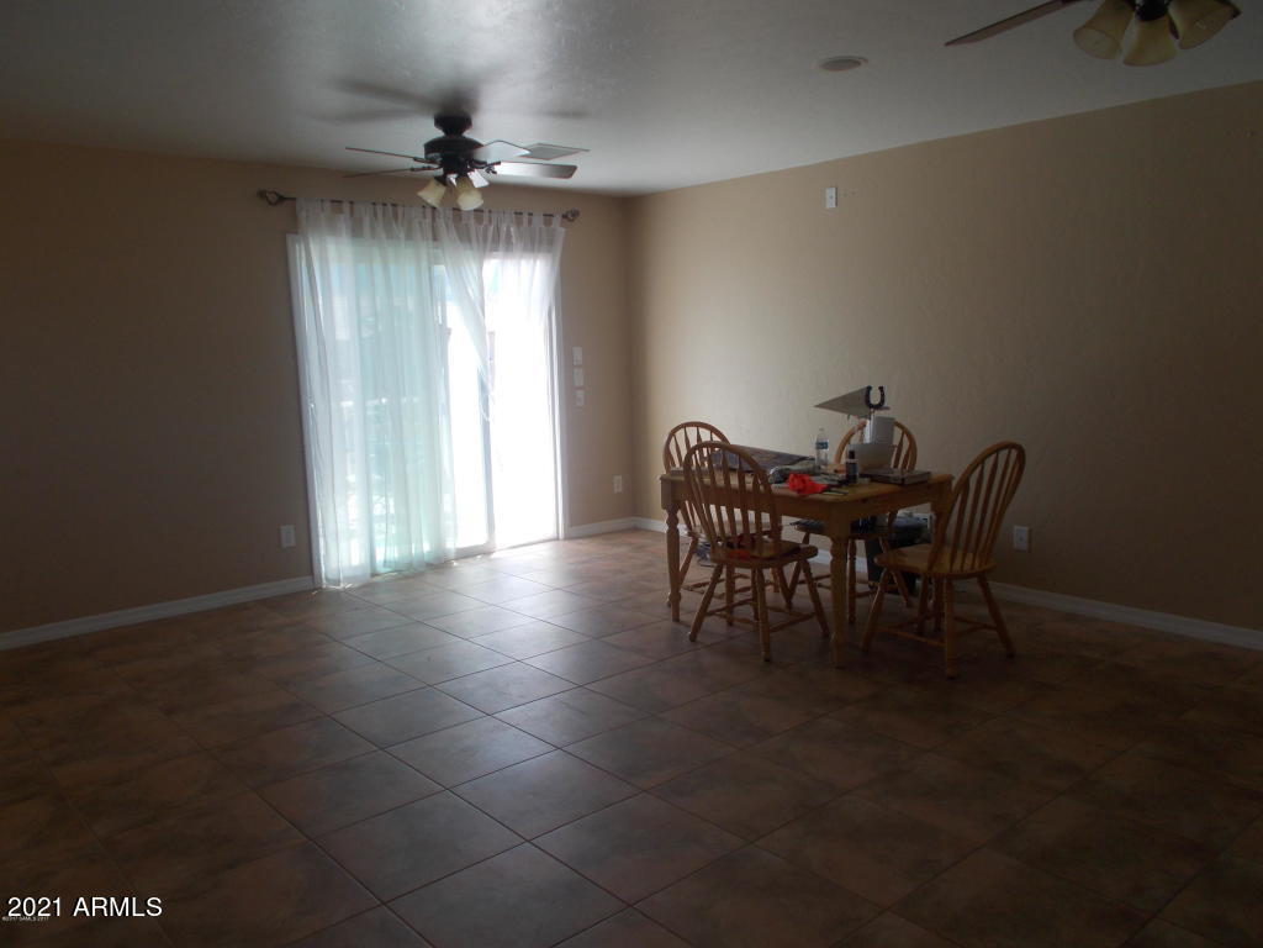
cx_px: 632
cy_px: 474
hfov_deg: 67.3
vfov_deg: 53.1
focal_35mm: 26
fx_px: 949
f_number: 3.2
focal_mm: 4.6
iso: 80
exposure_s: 1/100
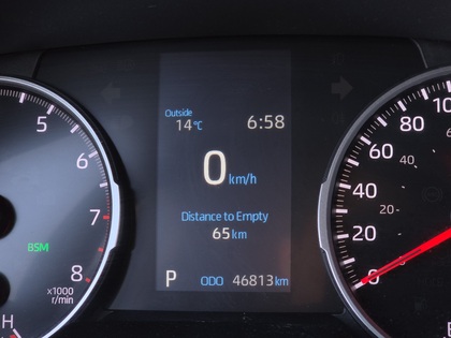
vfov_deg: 21.3
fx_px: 899
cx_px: 226
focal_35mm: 69
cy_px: 169
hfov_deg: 28.2
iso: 160
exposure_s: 1/120
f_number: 2.4
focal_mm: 7
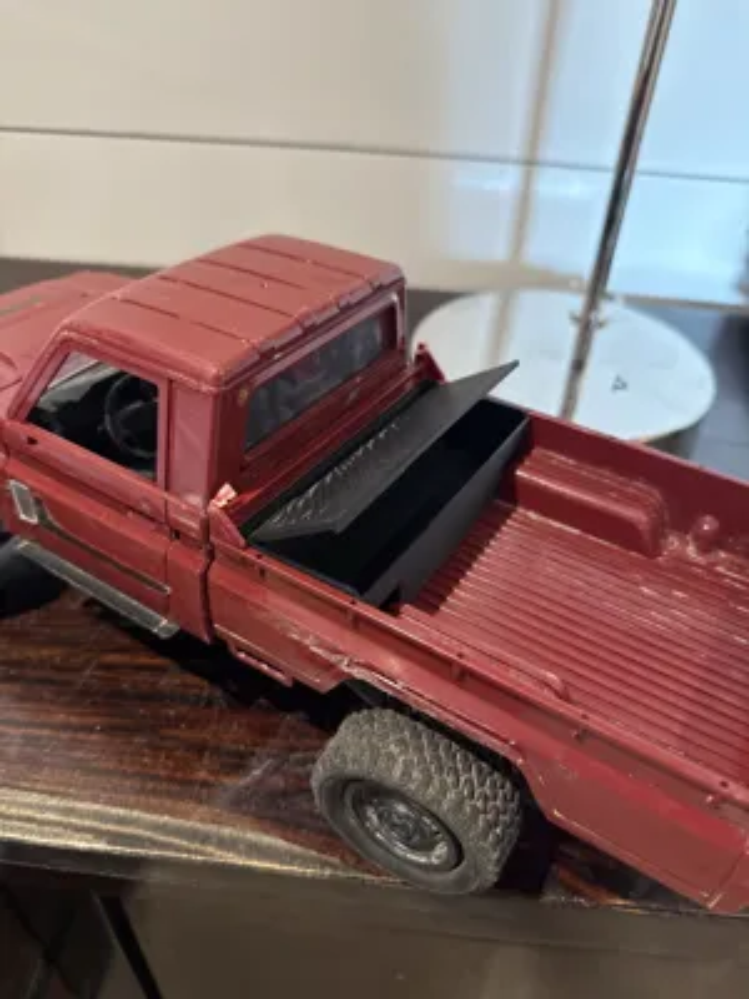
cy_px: 500
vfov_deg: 71.6
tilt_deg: -39.3
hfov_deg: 56.8
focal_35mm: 24
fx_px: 692
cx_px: 374
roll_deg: -4.8
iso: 640
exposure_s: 1/40
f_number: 1.78
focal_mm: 6.76
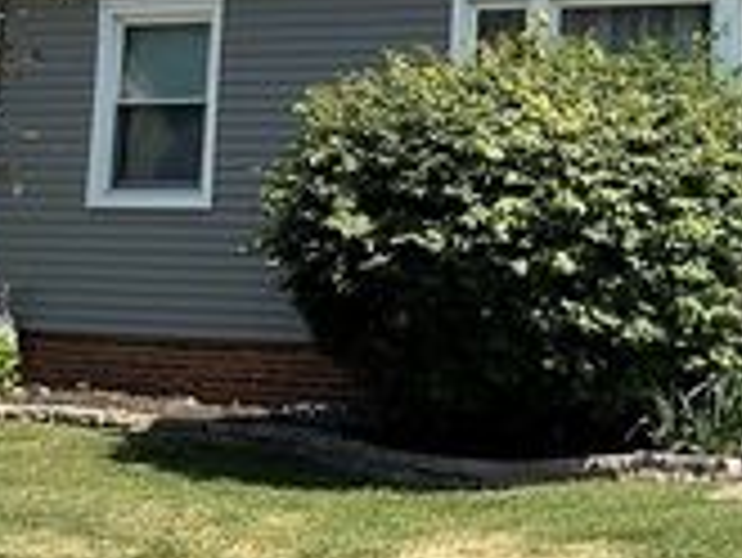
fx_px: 1888
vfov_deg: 16.4
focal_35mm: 88
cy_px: -11
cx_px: 809
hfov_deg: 21.2
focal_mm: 3
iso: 16
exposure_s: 1/1342
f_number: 1.8
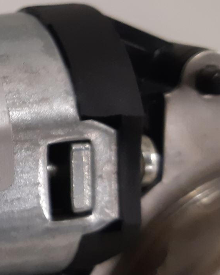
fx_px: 602
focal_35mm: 74
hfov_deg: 18.0
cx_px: -127
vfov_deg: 25.6
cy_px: 97
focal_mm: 3.93
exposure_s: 1/50
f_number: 1.7
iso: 160
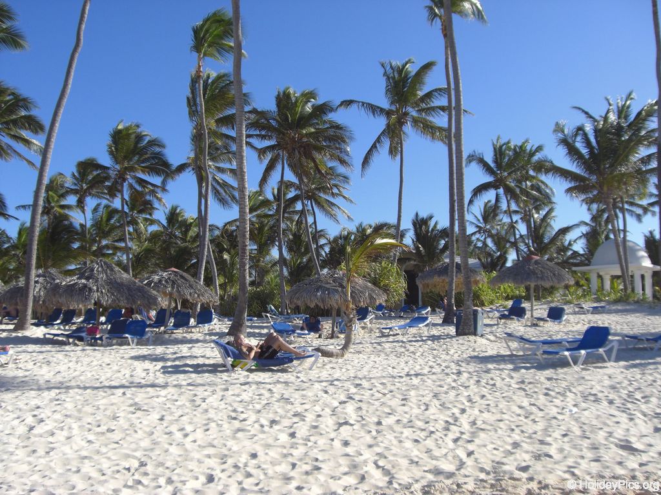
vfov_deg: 37.7
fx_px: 726
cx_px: 330
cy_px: 248
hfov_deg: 49.0
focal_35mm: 38
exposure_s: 1/125
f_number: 8
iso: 64
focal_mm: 6.2
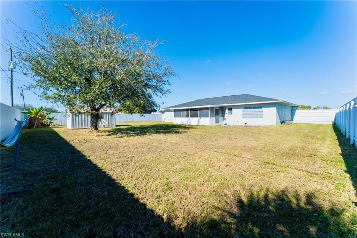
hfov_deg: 104.3
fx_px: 139
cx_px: 178
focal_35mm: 14
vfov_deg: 81.2
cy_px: 119
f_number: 14
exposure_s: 1/125
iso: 200
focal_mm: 14
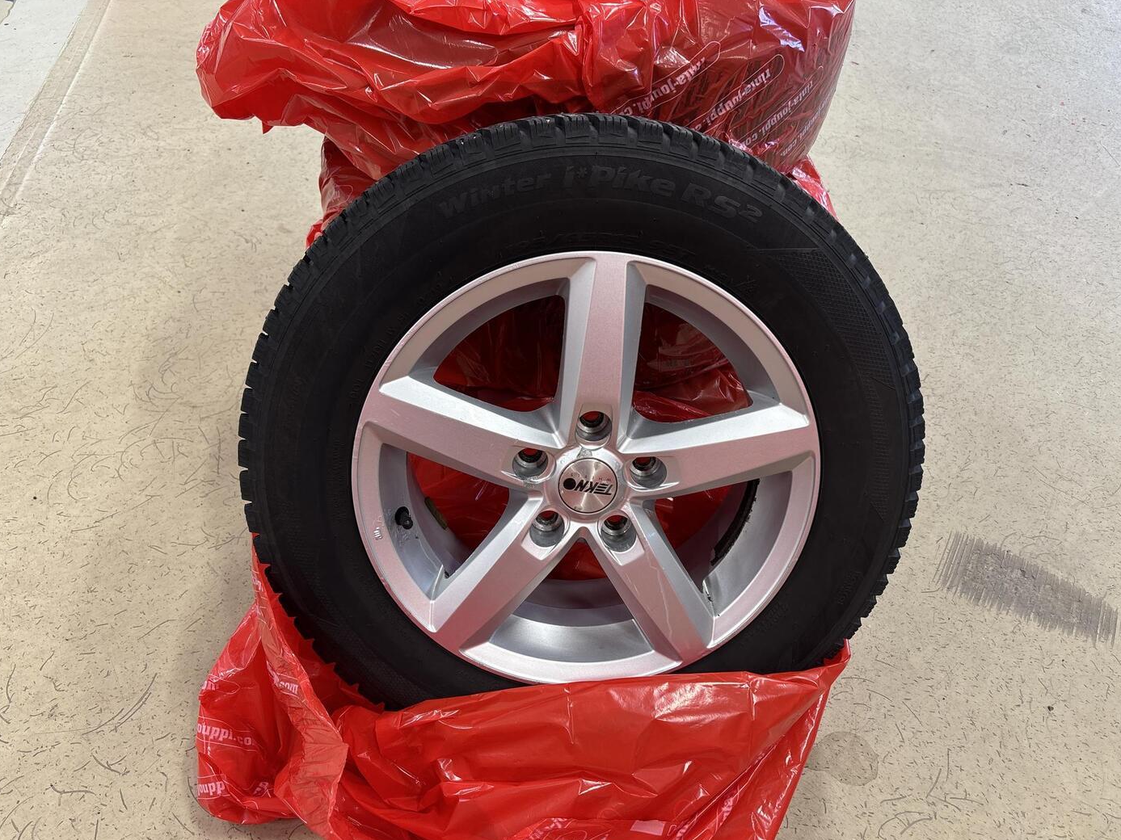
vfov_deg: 51.3
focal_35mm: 27
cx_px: 572
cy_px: 433
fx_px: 874
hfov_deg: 65.3
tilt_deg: -45.9
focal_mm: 5.96
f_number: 1.6
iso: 80
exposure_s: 1/50
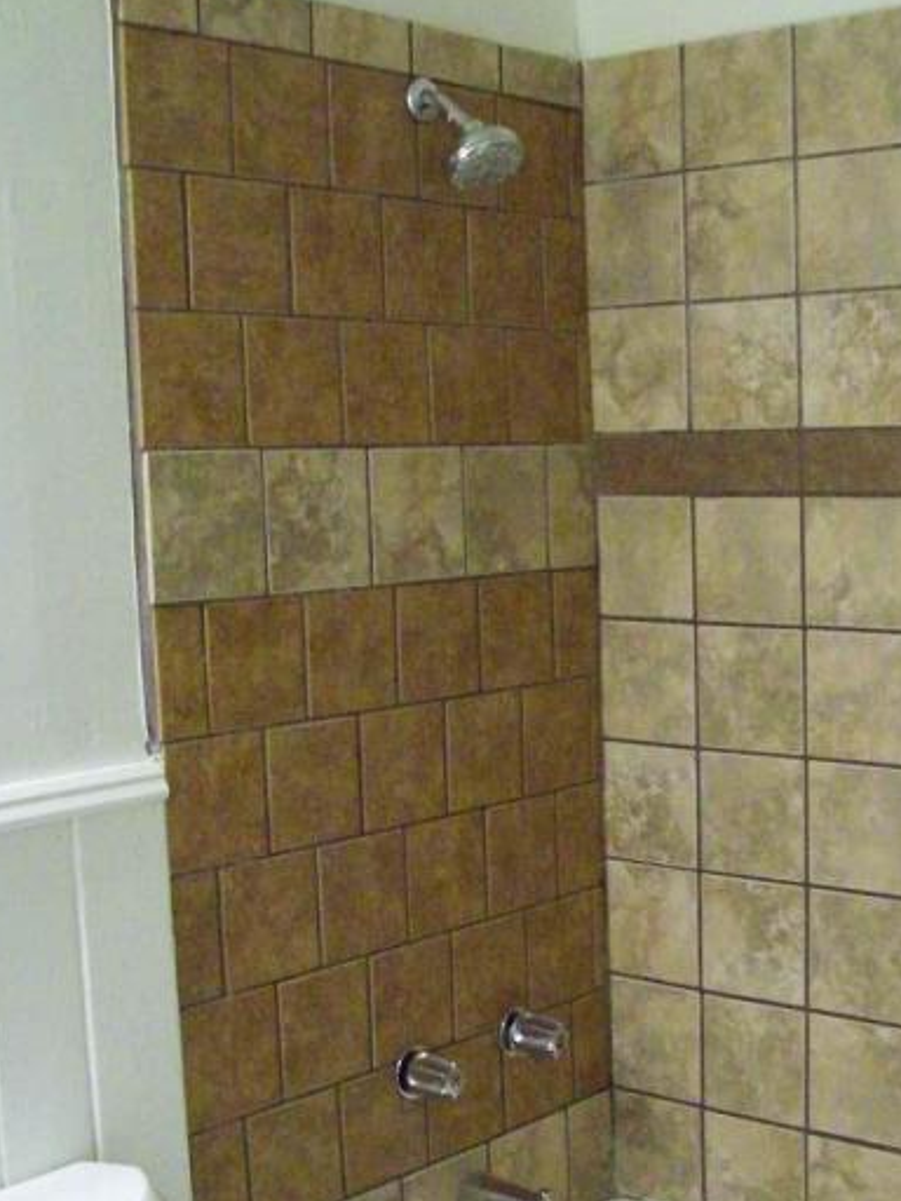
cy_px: 798
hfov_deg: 27.0
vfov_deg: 35.2
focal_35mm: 54
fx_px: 1874
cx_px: 535
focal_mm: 6
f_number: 2.7
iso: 591
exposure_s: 1/64
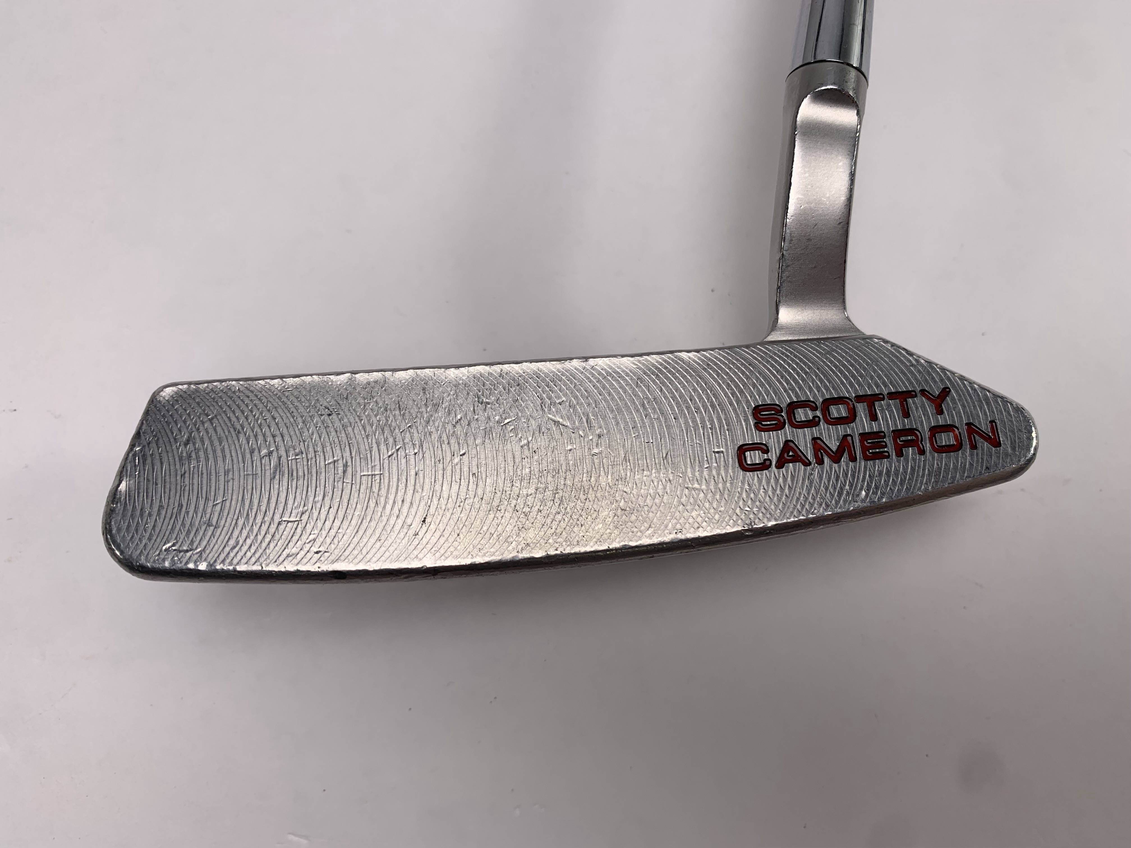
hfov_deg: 67.3
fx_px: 849
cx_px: 566
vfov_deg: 53.1
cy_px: 424
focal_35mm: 26
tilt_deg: -80.0
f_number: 1.8
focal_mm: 4.25
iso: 25
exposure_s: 1/253
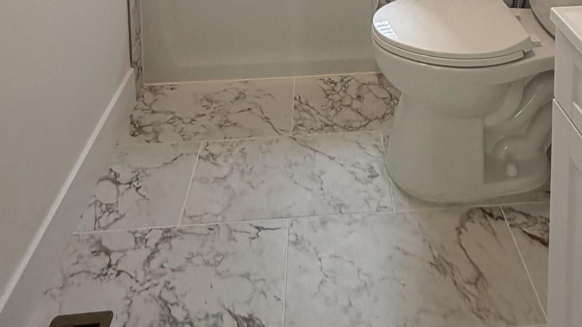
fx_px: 509
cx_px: 340
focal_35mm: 33
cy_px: -208
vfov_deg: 24.2
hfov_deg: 59.1
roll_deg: +0.6
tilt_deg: -4.2
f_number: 2.2
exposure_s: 1/121
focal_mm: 2.22
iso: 160
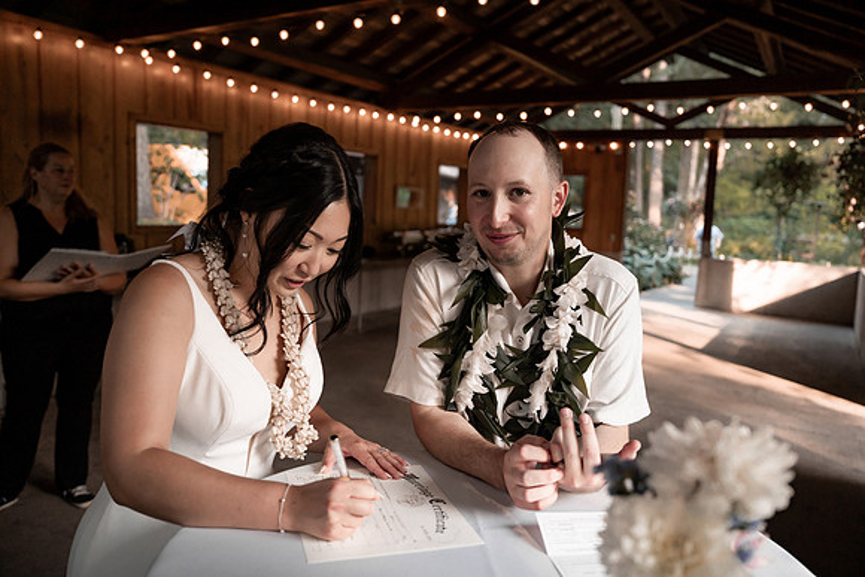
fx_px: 625
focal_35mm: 26
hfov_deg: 69.4
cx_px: 432
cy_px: 288
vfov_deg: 49.6
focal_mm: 26
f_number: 2.8
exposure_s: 1/400
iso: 500
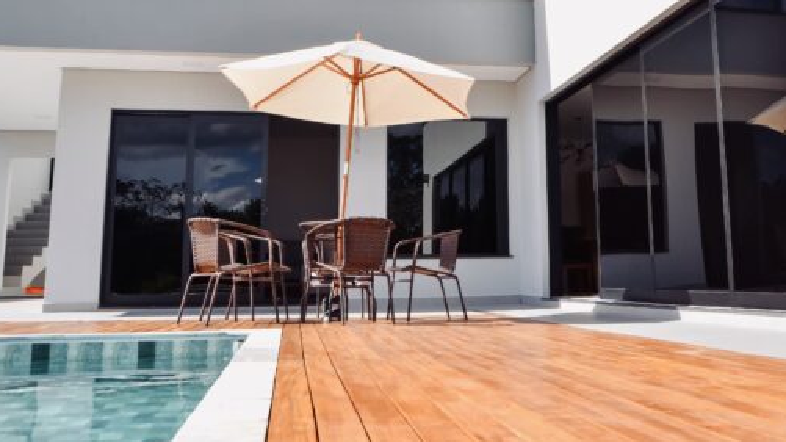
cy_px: 71
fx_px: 850
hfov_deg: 49.1
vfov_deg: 28.3
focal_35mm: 41
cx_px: 493
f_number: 6.3
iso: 100
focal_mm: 17
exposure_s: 1/200
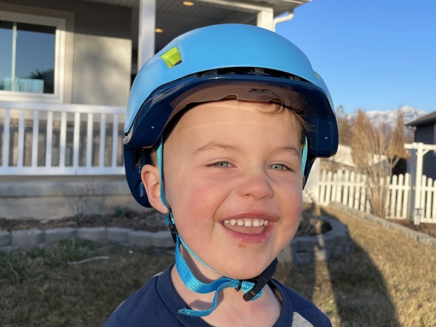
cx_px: 218
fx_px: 327
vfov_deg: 53.1
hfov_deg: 67.3
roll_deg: -2.9
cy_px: 164
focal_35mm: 26
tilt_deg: +1.5
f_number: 1.6
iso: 32
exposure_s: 1/1742
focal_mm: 4.2
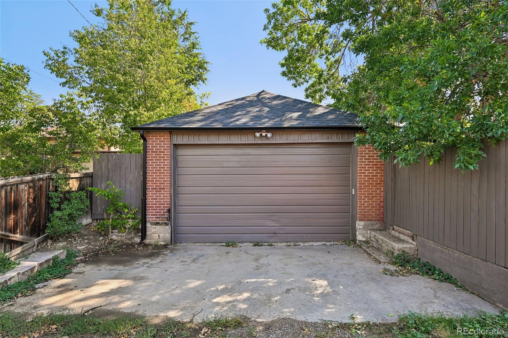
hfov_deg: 88.4
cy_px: 169
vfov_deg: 65.9
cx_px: 254
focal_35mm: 18
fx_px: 261
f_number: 8
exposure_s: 1/20
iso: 64
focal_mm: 18.5
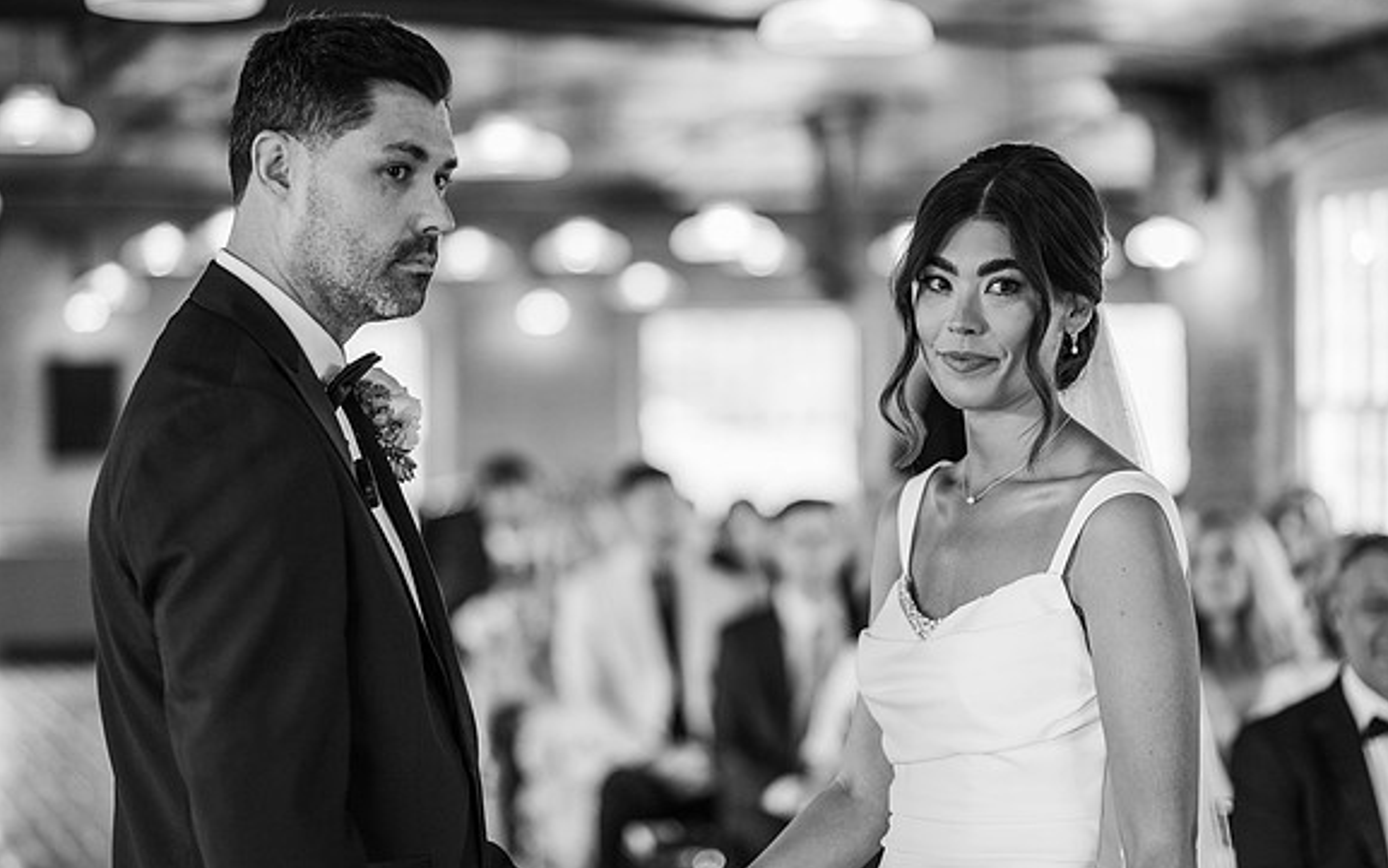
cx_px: 695
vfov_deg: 15.0
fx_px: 3292
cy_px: 409
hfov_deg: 23.8
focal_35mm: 87
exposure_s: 1/200
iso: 560
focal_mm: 85
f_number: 1.8
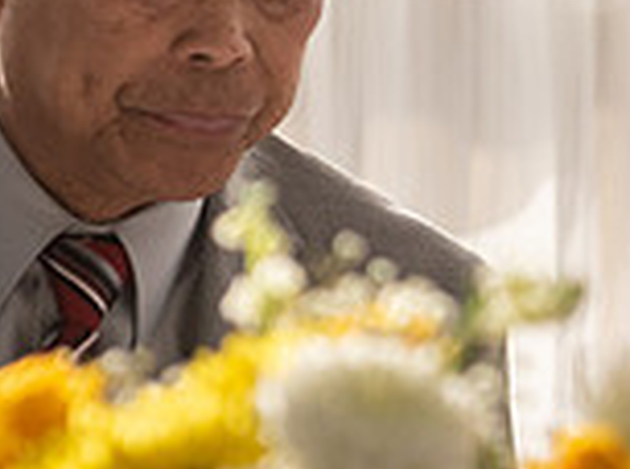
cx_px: 626
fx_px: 13273
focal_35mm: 731
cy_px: 12
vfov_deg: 2.0
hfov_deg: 2.7
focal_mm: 200
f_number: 2.8
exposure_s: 1/1250
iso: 800
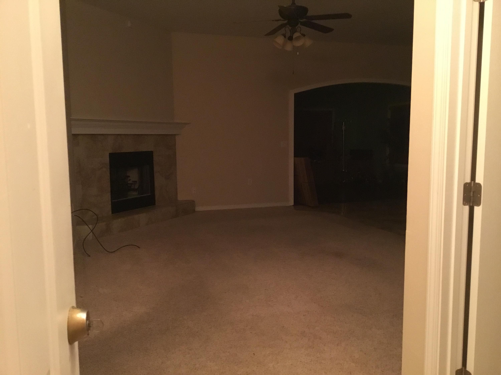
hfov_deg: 58.4
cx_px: 250
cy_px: 188
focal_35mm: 31
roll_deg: +2.0
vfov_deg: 45.4
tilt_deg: -7.5
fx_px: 449
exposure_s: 1/15
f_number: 2.4
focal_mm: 3.3
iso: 320
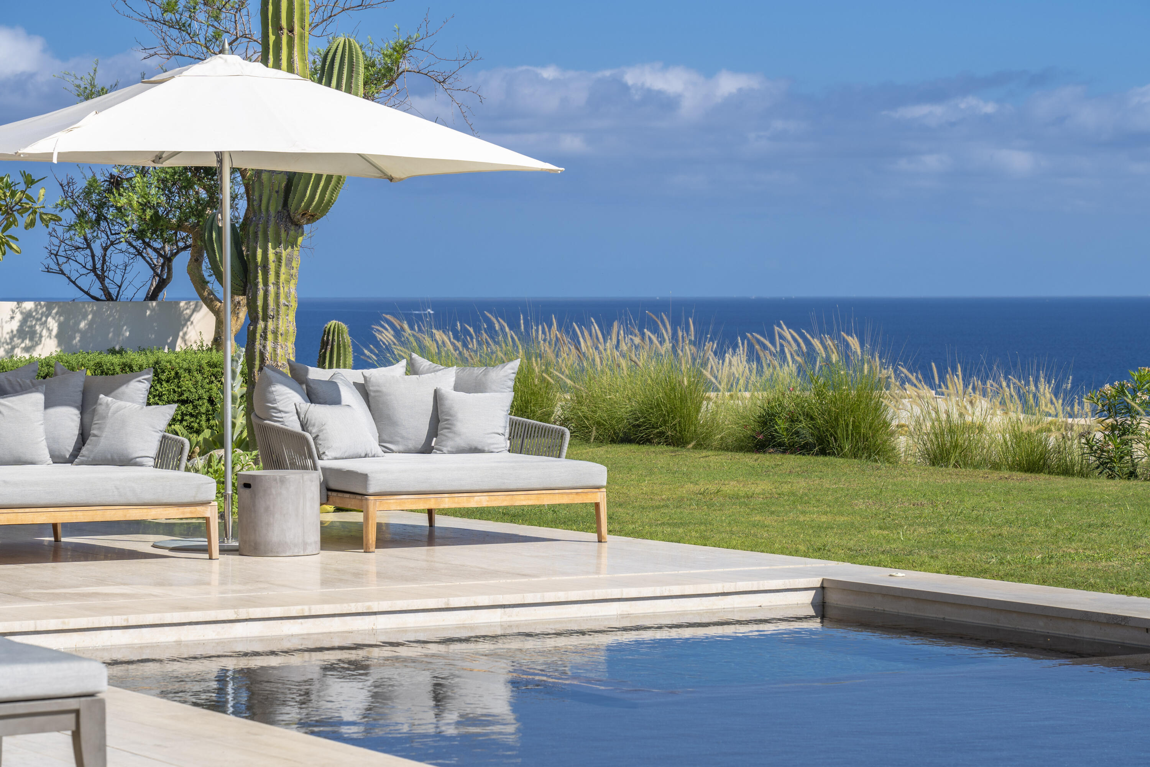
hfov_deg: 19.5
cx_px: 575
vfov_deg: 13.0
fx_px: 3354
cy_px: 384
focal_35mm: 105
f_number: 9
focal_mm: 105
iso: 100
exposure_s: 1/400
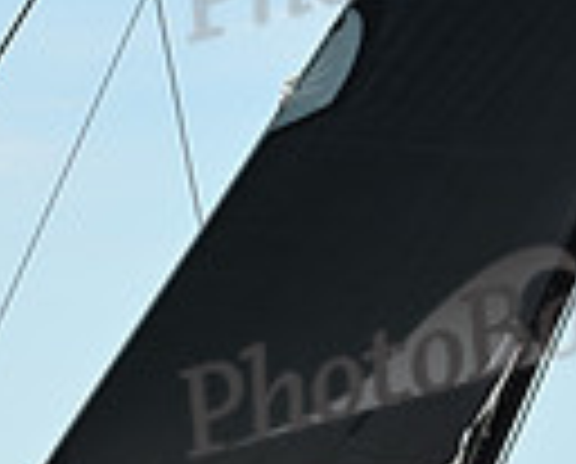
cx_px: -50
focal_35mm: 594
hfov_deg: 3.2
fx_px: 10149
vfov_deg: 2.6
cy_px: 637
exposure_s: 1/1000
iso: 320
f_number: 8
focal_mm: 140
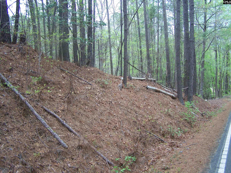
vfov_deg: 37.8
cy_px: 86
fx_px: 254
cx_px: 116
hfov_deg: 48.9
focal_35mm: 38
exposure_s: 1/125
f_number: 2.8
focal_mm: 6.3
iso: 80
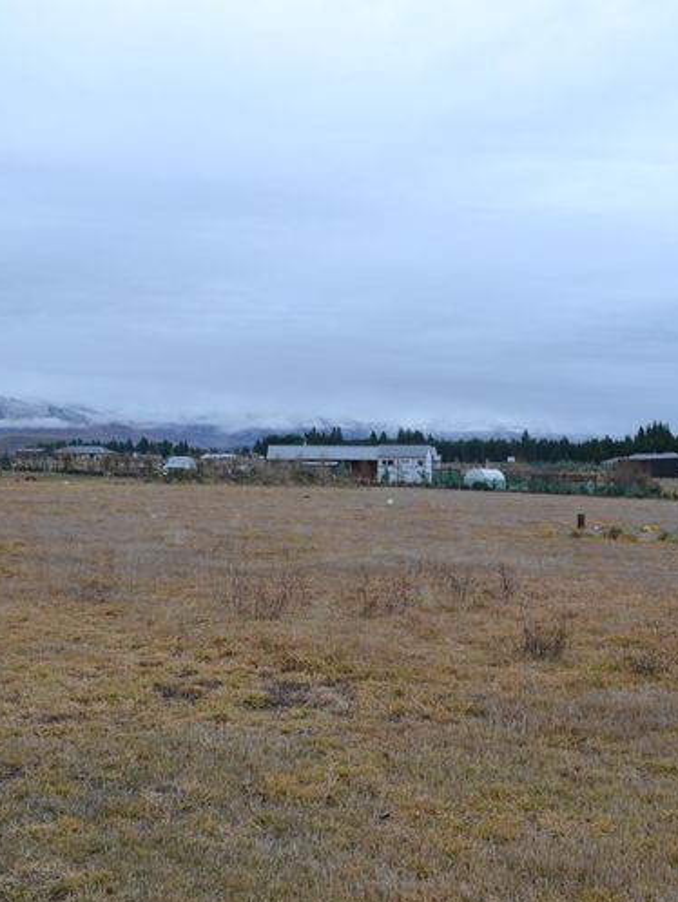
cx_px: 312
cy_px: 462
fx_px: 1044
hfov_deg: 36.0
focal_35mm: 40
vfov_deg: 46.8
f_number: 6.3
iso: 100
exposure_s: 1/160
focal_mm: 18
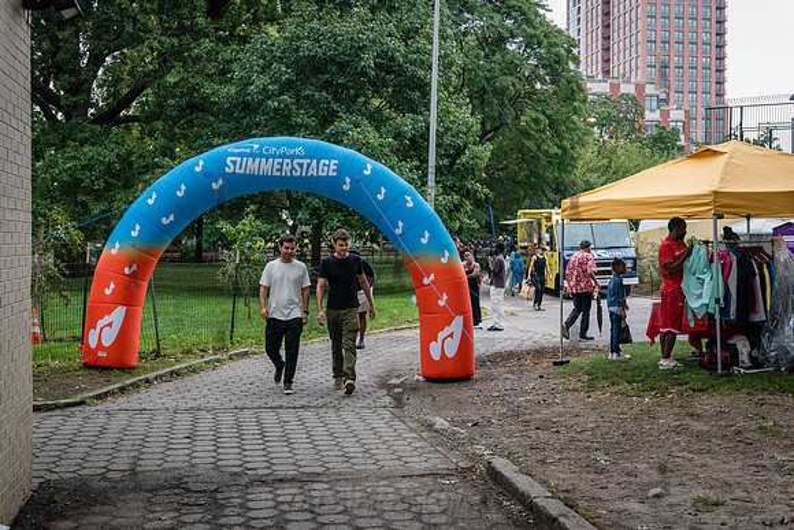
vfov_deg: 30.0
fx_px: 988
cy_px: 265
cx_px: 401
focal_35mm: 45
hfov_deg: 43.8
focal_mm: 44
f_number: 4
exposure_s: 1/320
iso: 3200
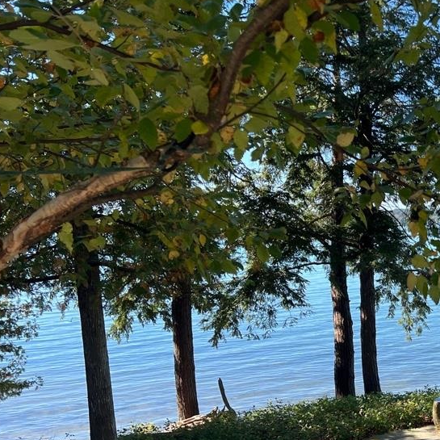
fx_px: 777
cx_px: 479
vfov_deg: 31.2
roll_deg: +1.4
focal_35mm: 54
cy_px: 313
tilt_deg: -6.9
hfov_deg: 28.8
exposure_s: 1/1377
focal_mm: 5.7
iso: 50
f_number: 1.5
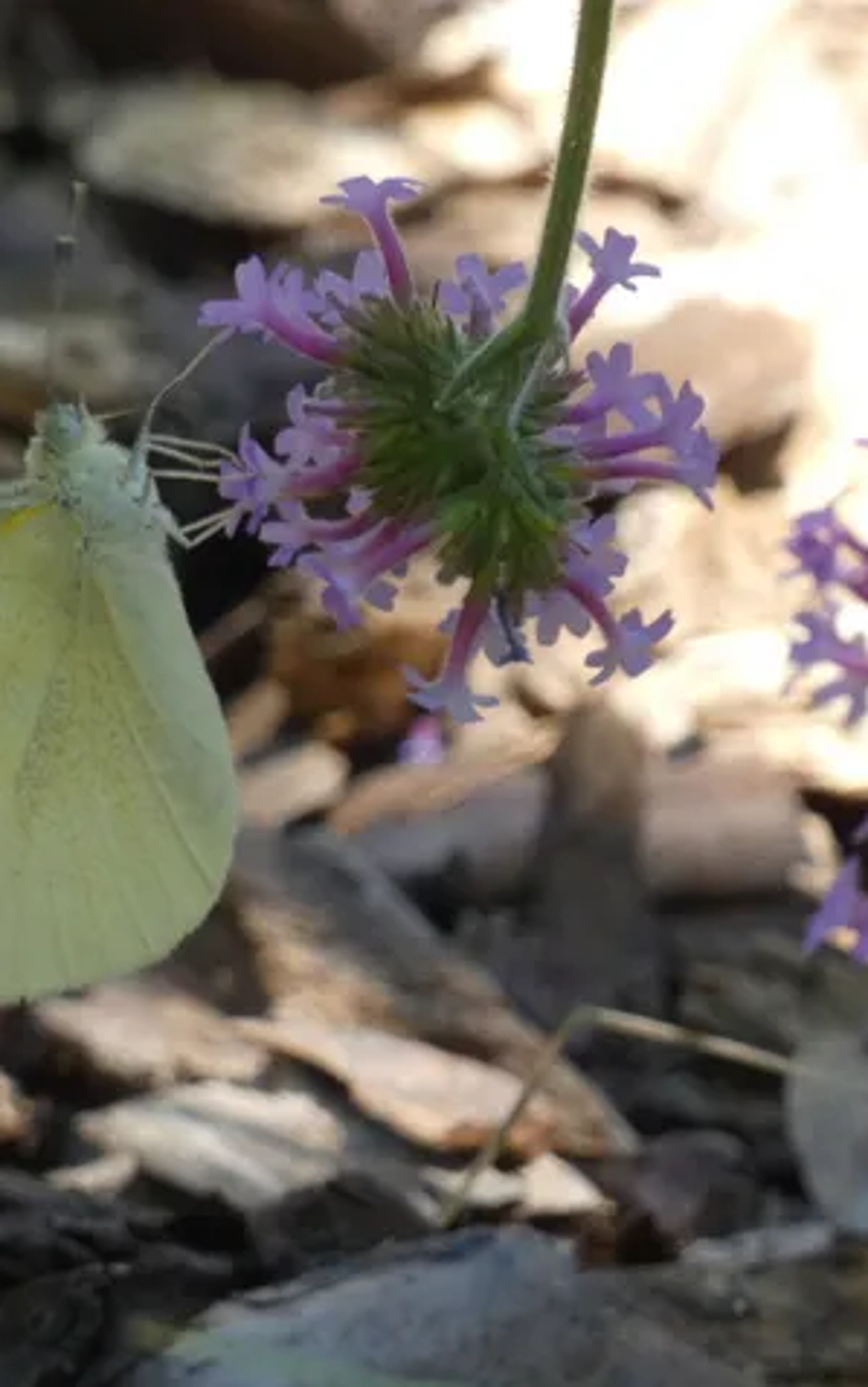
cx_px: 128
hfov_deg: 2.6
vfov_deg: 4.1
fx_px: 19443
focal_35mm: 514
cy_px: 694
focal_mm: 64.9
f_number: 5.6
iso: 100
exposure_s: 1/80
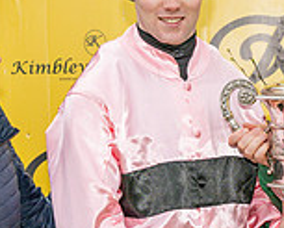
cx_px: 327
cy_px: 224
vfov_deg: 8.3
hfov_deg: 10.2
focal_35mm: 186
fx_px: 1566
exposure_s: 1/800
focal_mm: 45
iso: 200
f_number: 5
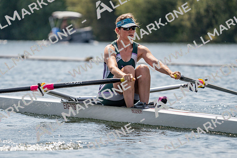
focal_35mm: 309
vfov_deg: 4.5
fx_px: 2035
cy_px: 79
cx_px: 118
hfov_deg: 6.7
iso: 200
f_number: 6.3
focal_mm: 309
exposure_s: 1/1600
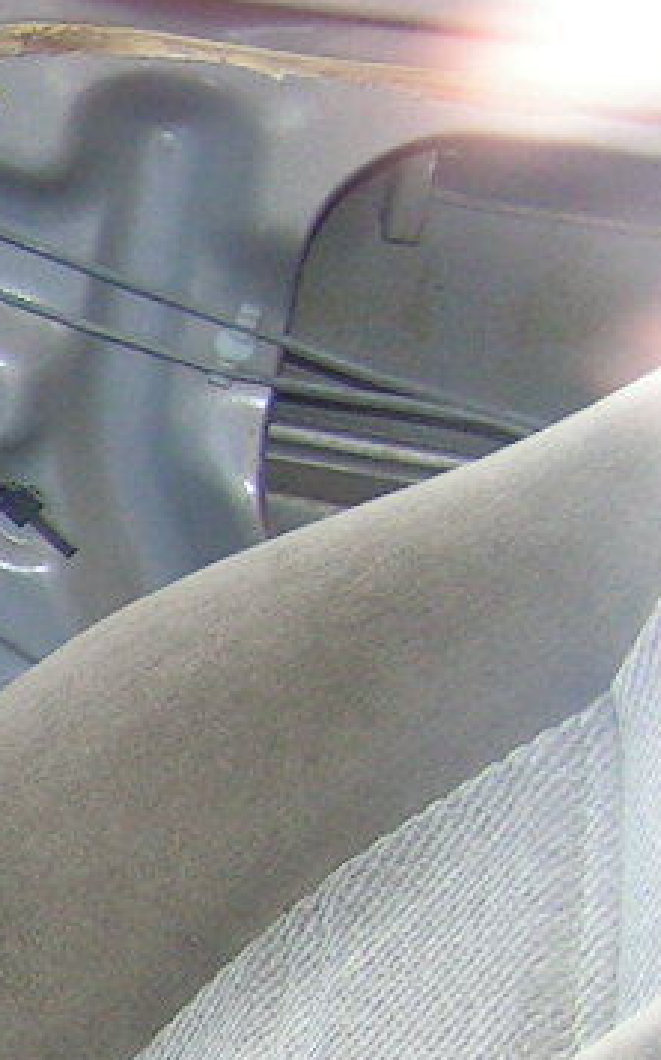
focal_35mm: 145
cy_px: 1045
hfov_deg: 8.2
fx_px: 4186
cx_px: -962
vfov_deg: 14.2
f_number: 2.8
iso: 80
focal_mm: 6.3
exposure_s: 1/50
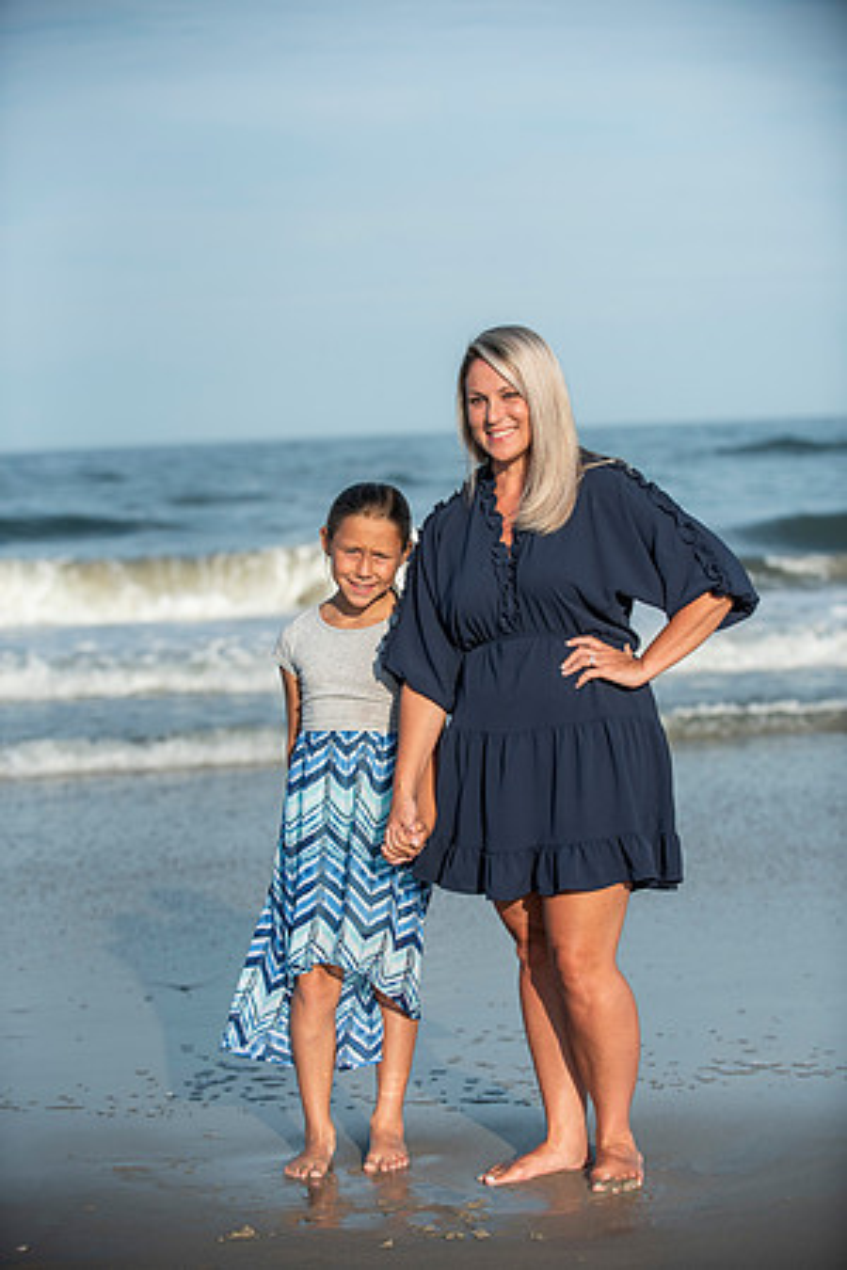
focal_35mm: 82
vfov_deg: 24.8
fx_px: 2894
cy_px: 635
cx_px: 424
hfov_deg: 16.7
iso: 250
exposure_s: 1/4000
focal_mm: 82
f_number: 3.5
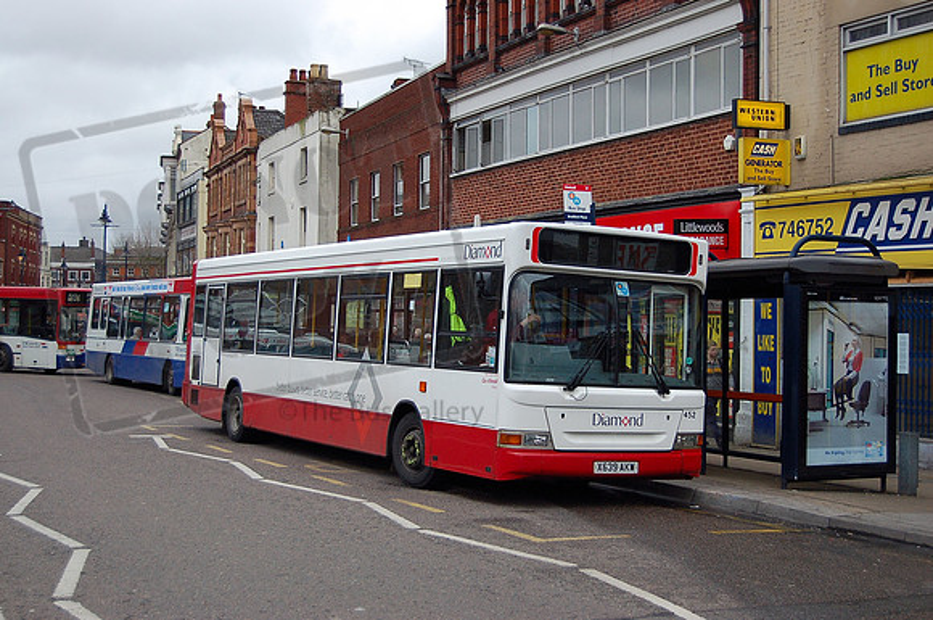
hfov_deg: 38.9
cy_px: 310
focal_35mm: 51
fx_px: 1320
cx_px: 466
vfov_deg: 26.4
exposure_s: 1/800
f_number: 4.5
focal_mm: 34
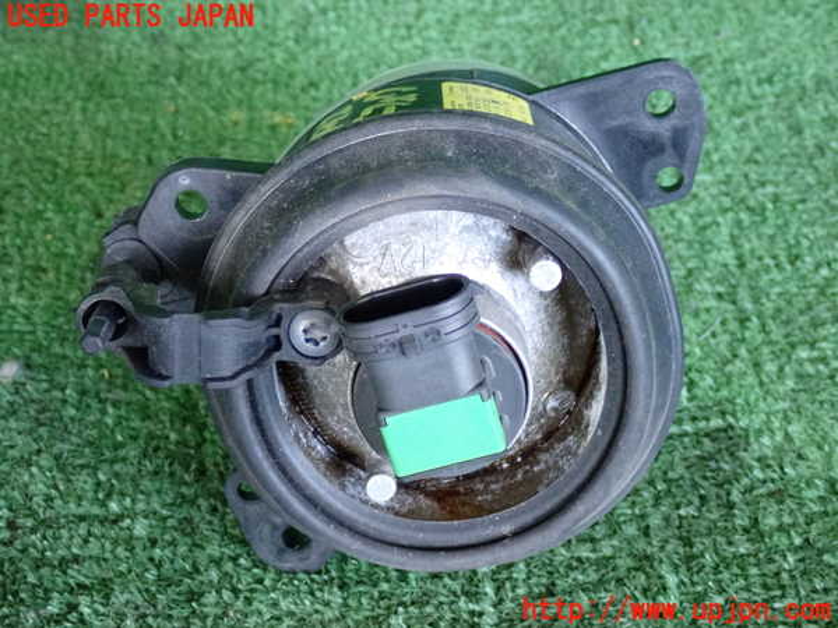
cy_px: 314
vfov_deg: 20.7
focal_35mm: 71
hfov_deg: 27.4
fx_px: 1719
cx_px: 419
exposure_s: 1/125
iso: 1250
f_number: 3.9
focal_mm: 12.73
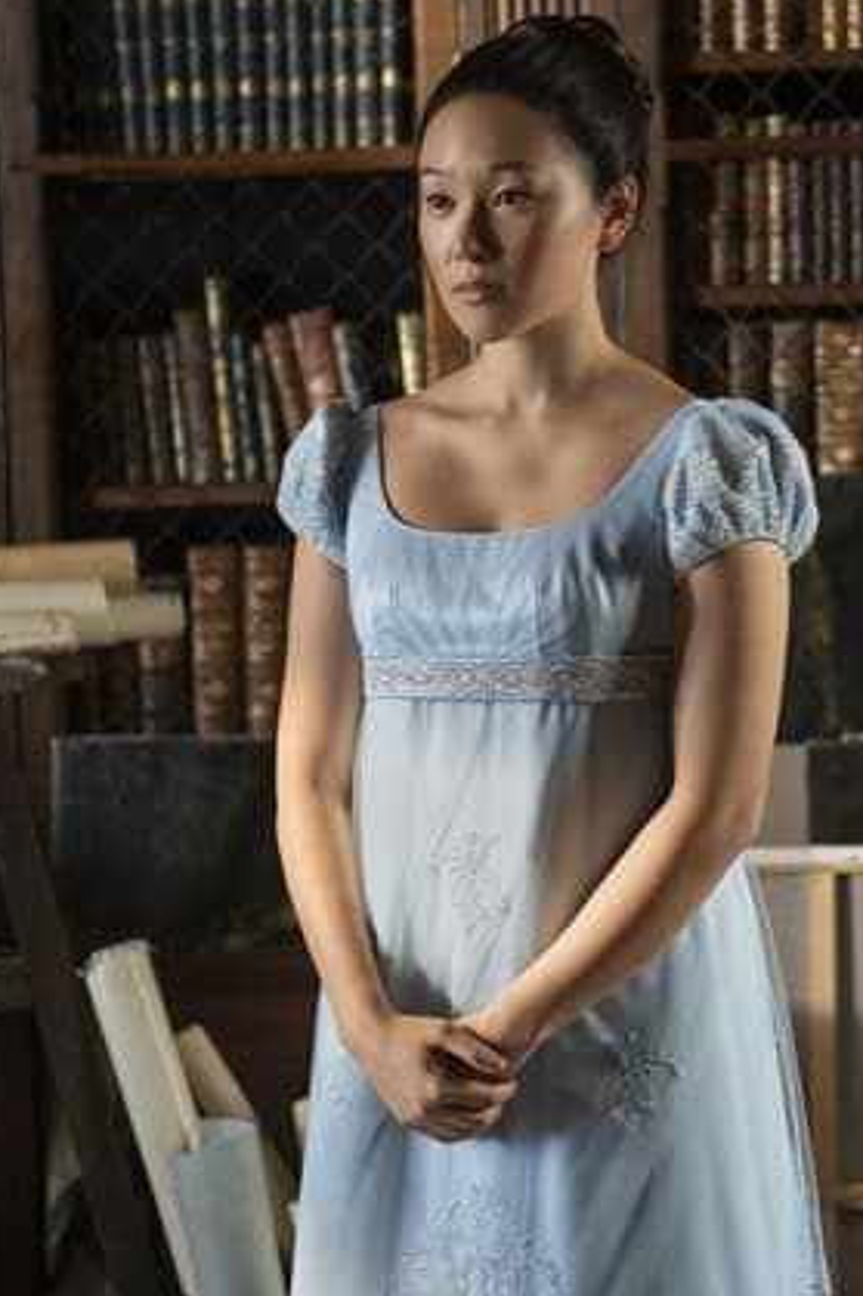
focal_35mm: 108
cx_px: 912
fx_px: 3886
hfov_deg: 12.5
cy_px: 616
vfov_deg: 18.9
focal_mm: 62
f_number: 2.8
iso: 1250
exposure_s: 1/80
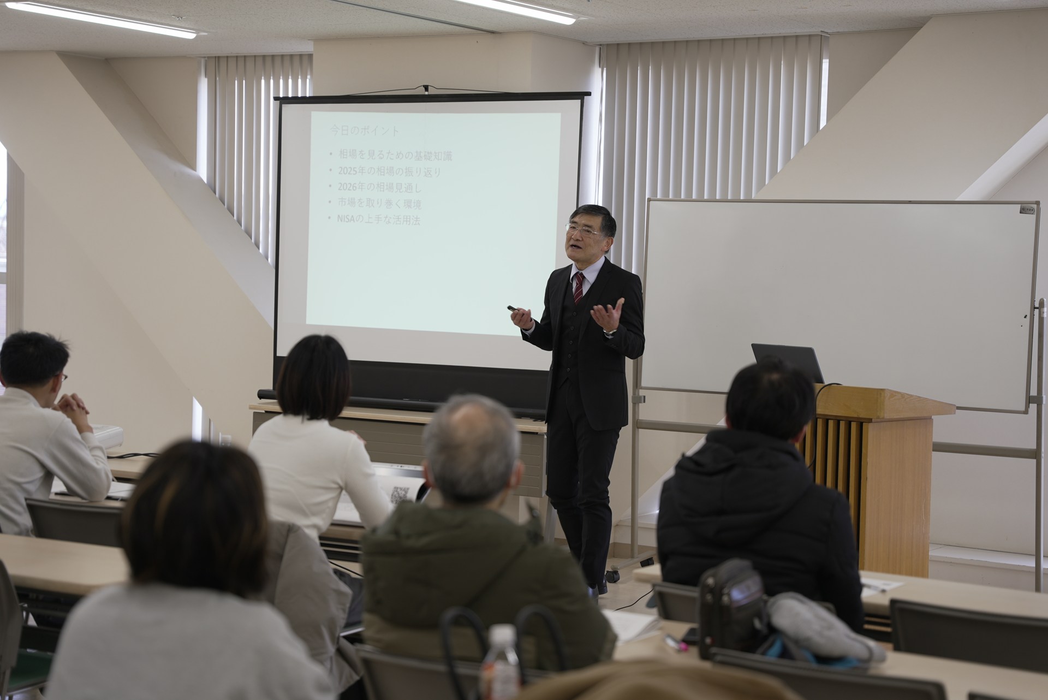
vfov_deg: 19.5
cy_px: 350
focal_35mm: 70
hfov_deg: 28.8
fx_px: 2039
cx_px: 524
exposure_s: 1/100
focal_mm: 70
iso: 100
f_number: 2.8
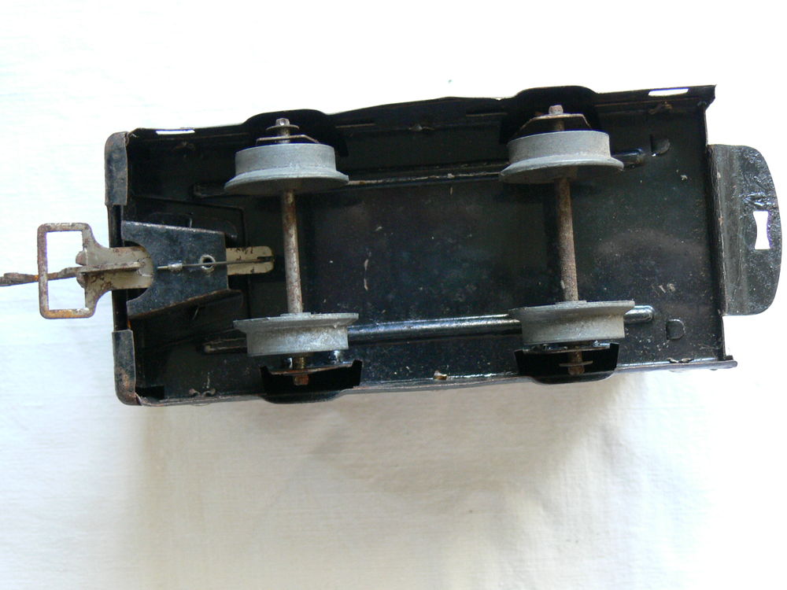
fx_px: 1364
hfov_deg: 32.2
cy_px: 295
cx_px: 394
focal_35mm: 60
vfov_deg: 24.4
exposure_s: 1/15
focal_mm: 11.1
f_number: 3.2
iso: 200
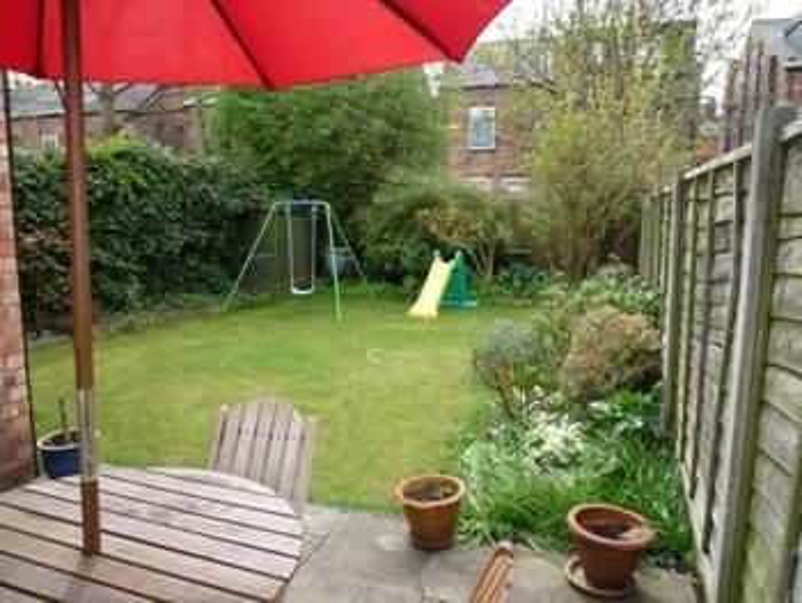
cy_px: 302
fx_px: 580
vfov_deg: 54.9
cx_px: 401
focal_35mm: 25
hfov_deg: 69.4
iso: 100
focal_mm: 4.4
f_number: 2.8
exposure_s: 1/320
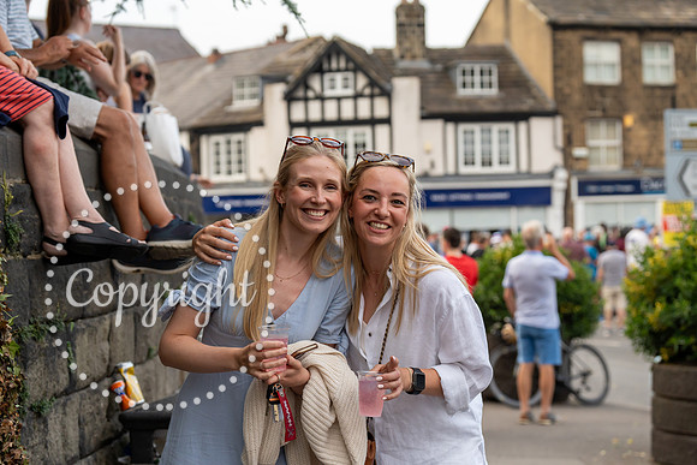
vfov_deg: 19.5
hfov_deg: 28.8
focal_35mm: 70
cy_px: 232
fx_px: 1356
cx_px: 348
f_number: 4
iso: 800
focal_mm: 70
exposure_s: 1/800
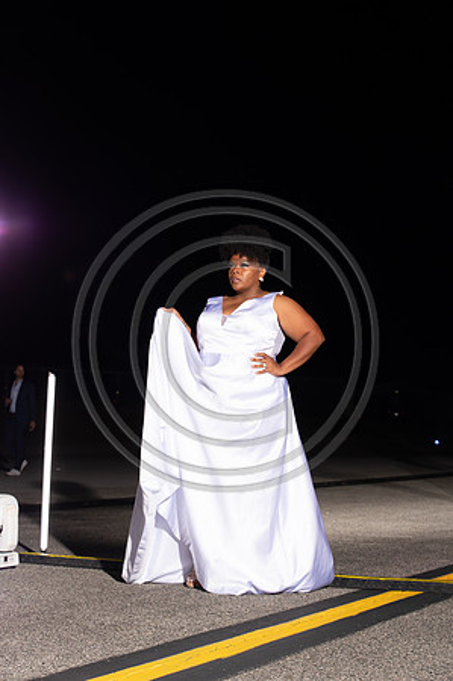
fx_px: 1419
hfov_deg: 18.1
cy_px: 340
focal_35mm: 75
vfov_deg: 27.0
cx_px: 226
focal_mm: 75
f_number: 6.3
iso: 1000
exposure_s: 1/200
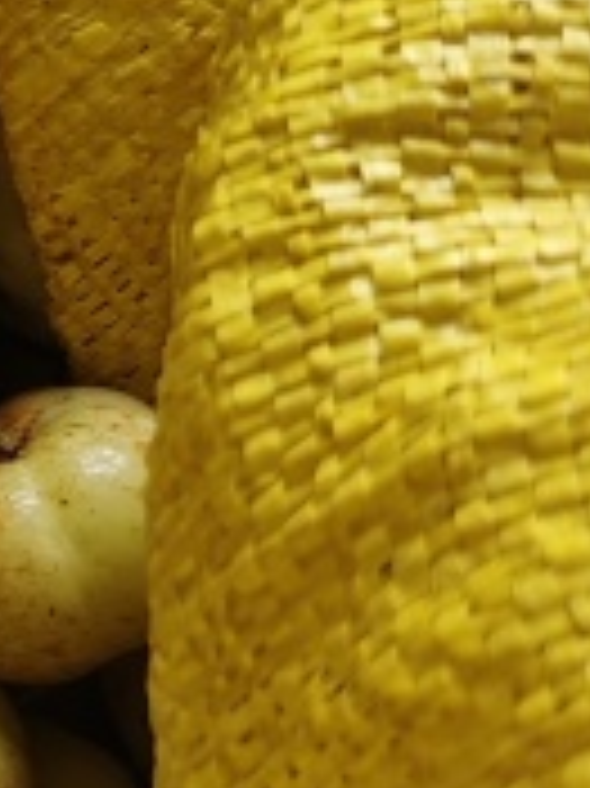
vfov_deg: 14.1
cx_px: -1094
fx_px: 3185
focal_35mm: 140
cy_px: 299
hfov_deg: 8.9
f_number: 1.9
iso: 200
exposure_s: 1/100
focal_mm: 8.7
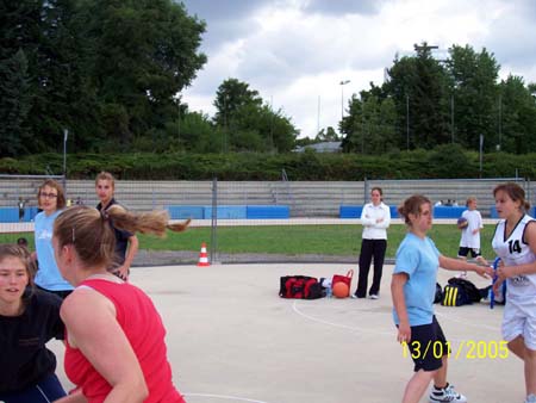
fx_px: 821
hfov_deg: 36.2
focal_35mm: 53
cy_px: 202
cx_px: 268
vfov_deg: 27.5
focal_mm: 8.7
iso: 80
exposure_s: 1/459
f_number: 3.2
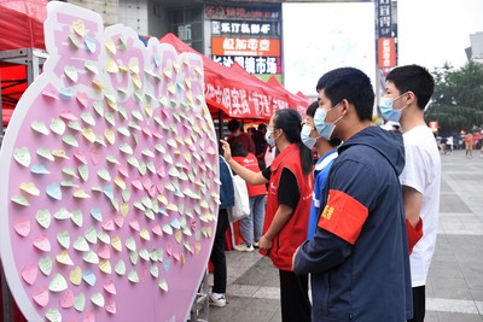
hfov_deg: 54.4
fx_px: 470
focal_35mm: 35
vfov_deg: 37.9
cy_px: 161
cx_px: 242
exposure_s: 1/320
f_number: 4.5
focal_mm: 35
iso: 800
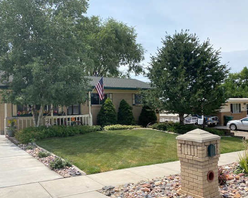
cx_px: 124
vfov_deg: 48.5
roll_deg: +1.1
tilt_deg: +1.6
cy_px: 105
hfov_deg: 58.8
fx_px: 220
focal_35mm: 30
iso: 32
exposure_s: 1/2688
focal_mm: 4.25
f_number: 1.8
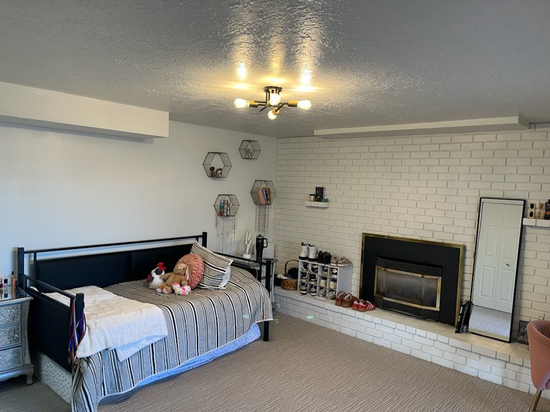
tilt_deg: -4.1
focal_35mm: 26
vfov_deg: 53.1
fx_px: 413
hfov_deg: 67.3
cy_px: 206
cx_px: 275
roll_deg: -2.6
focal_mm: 5.1
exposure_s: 1/60
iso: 80
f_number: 1.6
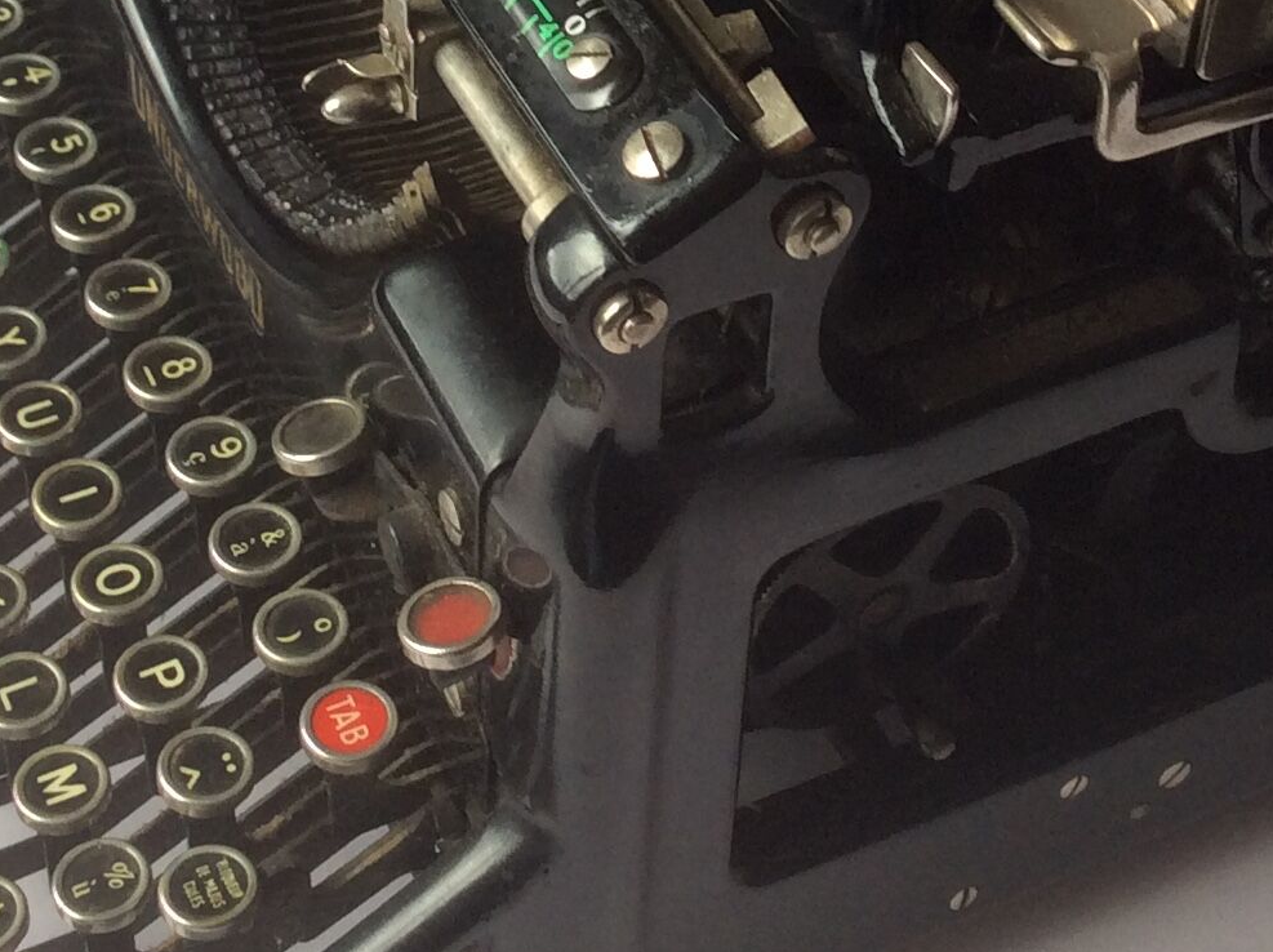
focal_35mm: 84
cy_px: 89
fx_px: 3086
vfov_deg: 17.3
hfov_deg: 23.3
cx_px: 637
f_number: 2.4
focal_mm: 3.3
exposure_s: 1/50
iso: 32
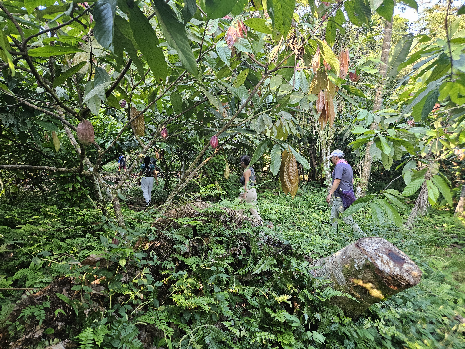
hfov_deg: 73.9
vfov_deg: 58.9
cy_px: 174
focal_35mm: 23
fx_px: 309
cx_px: 232
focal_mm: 5.4
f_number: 1.8
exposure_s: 1/120
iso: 250
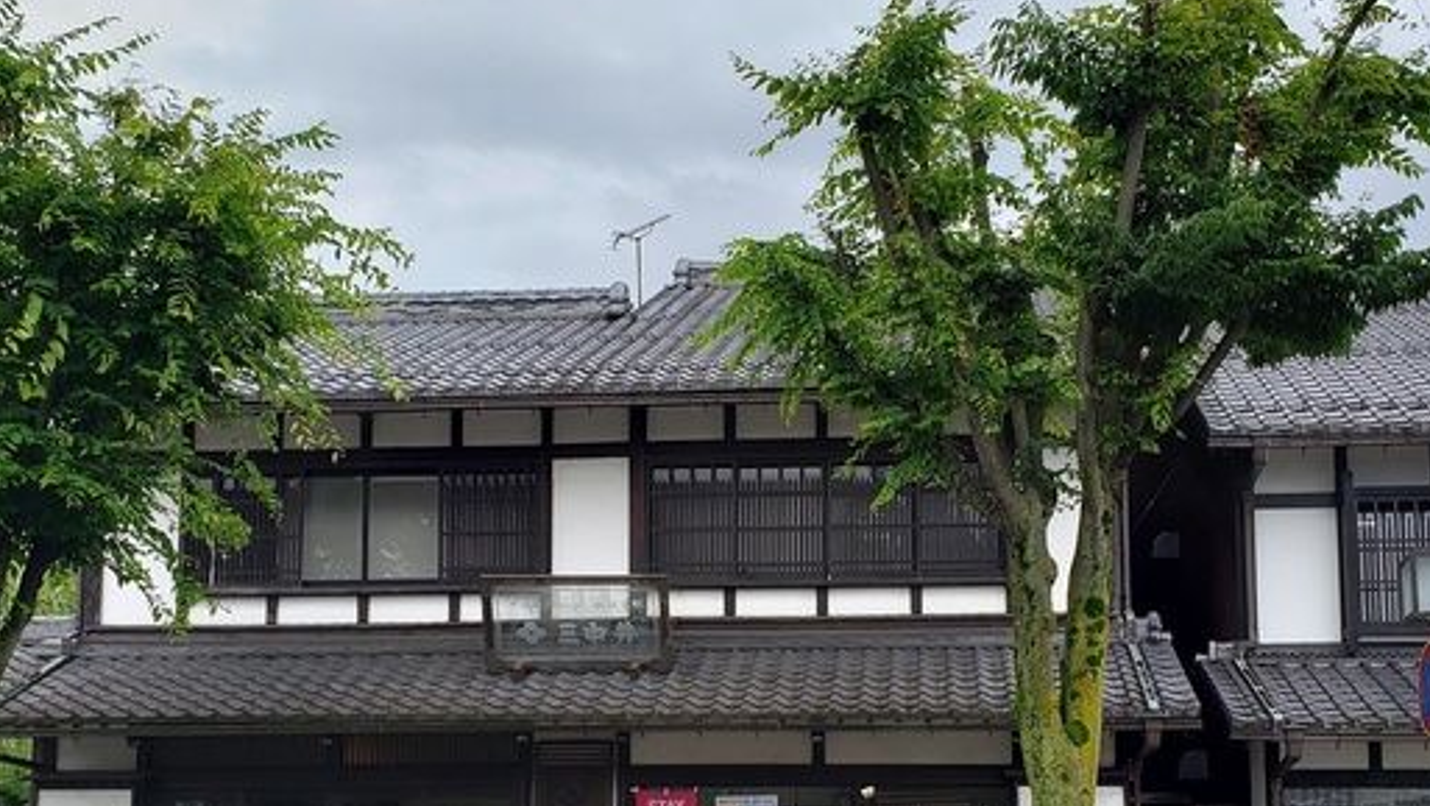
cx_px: 776
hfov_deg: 45.4
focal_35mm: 45
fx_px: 1707
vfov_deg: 26.1
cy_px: 651
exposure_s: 1/634
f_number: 2.4
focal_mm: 4.3
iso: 50
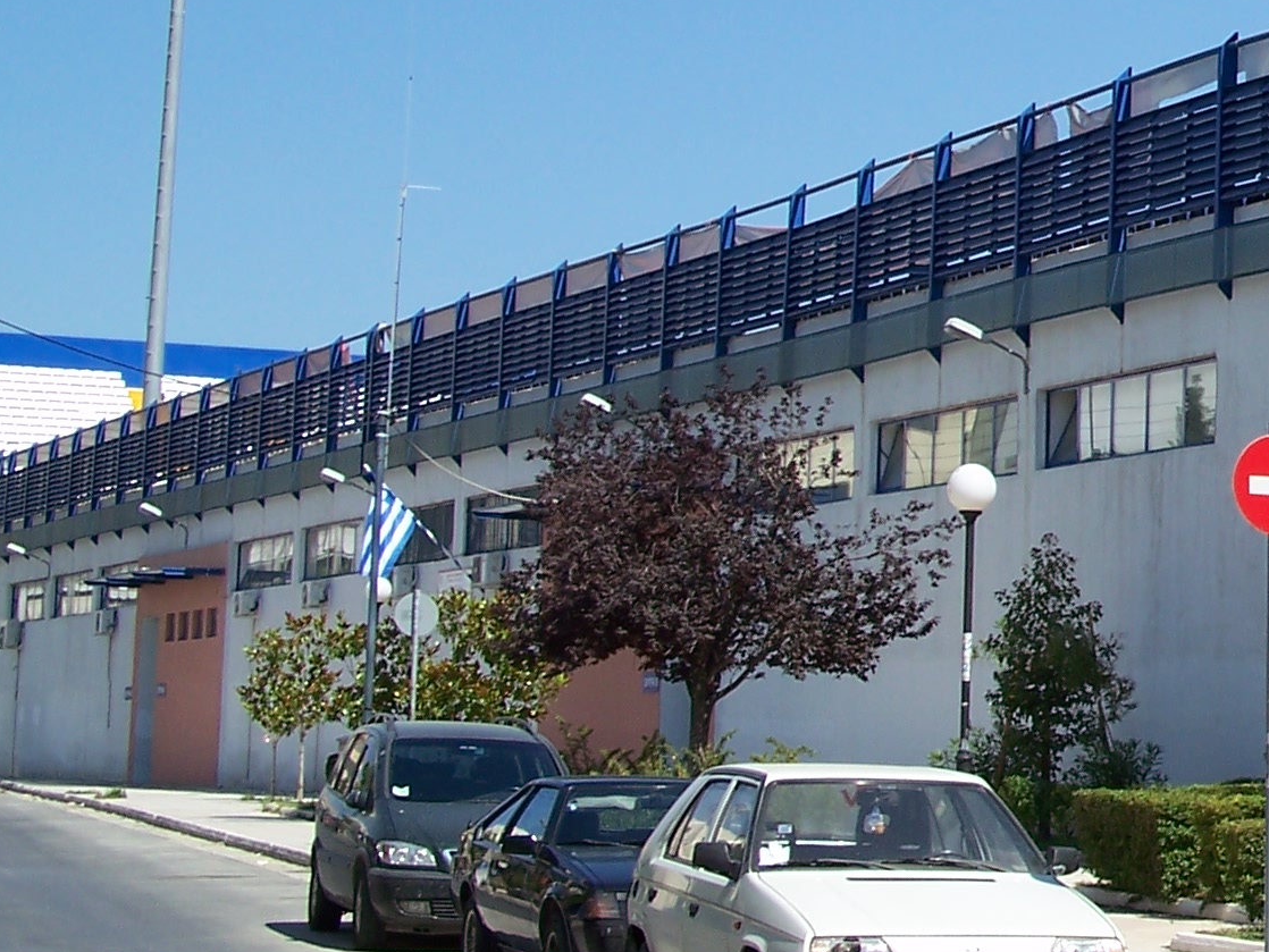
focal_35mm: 108
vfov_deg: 13.6
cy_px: 66
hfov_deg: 16.8
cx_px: 1813
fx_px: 3960
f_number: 4
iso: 64
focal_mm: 7.8
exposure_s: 1/500
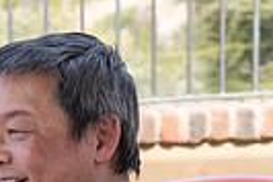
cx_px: -129
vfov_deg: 8.1
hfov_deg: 11.8
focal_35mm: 166
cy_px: 293
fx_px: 1260
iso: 125
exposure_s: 1/200
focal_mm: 38
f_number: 4
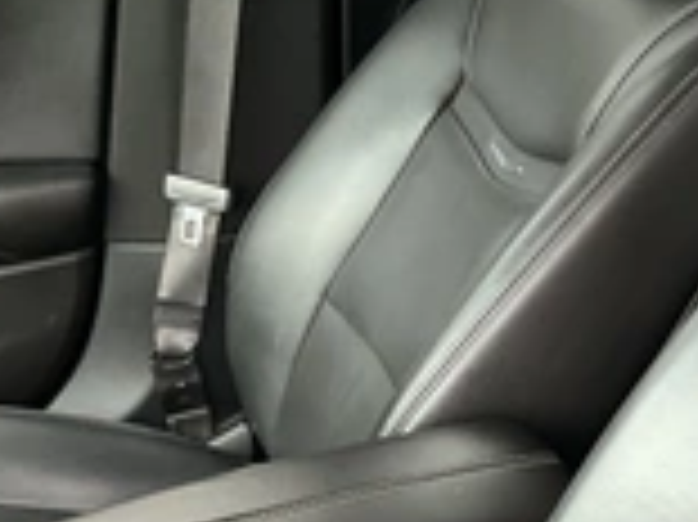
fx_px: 1511
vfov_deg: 19.3
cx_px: 617
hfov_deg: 25.3
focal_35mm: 75
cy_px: 464
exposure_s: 1/60
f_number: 1.8
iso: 160
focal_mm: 3
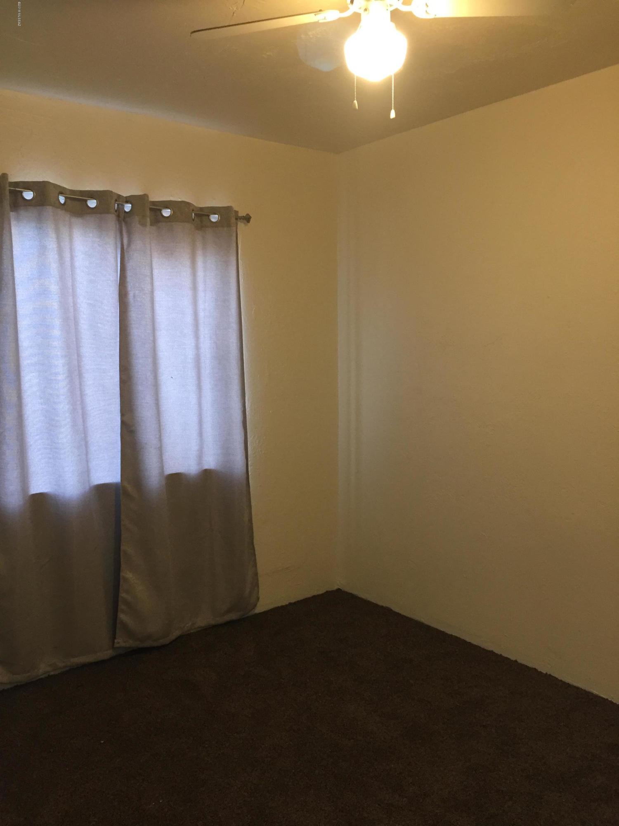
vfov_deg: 61.7
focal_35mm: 29
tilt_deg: -7.0
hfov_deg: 48.2
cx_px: 310
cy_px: 413
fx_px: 691
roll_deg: +0.4
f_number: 2.2
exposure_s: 1/30
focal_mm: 4.15
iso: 125
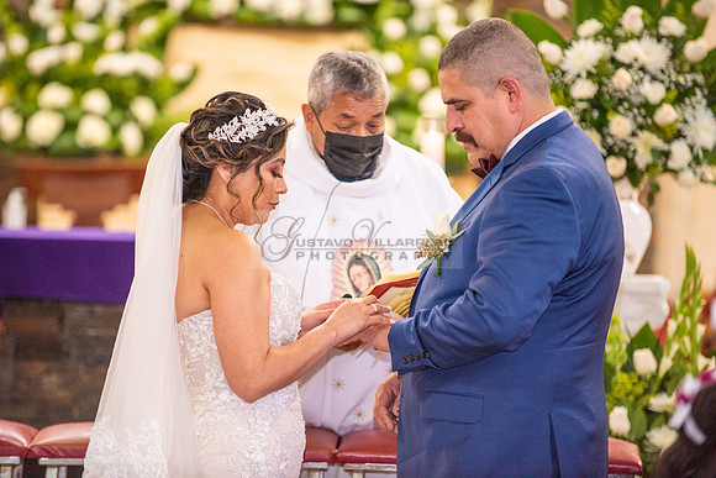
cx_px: 358
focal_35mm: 200
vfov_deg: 6.9
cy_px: 239
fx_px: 3979
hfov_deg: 10.3
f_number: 2.8
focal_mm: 200
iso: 2000
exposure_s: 1/160
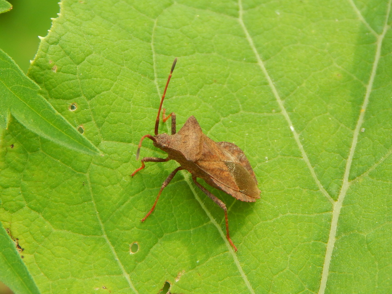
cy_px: 147
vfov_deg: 11.3
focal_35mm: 131
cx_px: 196
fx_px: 1484
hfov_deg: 15.1
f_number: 4.8
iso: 125
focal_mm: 23.4
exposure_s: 1/200
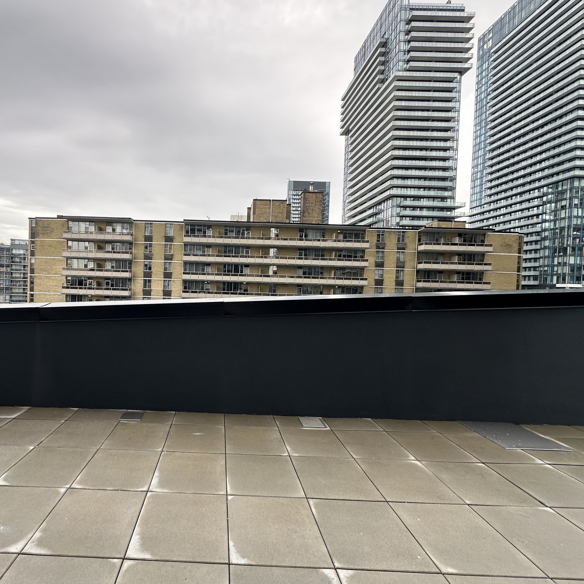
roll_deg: -3.9
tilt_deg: -1.5
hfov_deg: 82.2
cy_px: 295
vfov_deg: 84.0
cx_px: 216
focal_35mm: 17
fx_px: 324
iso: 40
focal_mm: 2.22
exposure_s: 1/276
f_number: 2.2
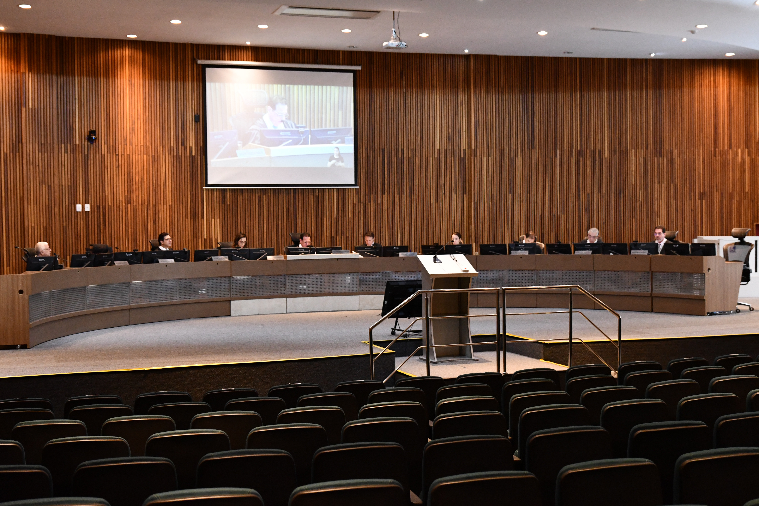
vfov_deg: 28.1
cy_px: 253
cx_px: 380
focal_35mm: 48
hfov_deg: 41.1
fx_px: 1012
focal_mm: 32
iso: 2800
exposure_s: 1/125
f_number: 2.8
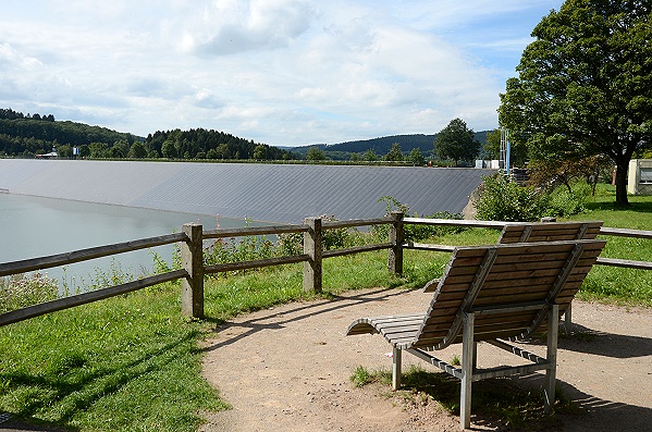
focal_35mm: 33
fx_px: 597
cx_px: 326
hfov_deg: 57.3
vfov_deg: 39.8
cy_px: 216
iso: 400
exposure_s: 1/1250
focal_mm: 22
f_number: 8
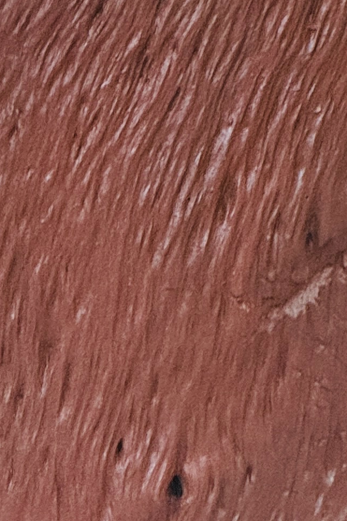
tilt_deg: -7.8
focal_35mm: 519
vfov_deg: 4.0
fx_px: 7509
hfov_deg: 2.6
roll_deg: -1.1
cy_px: 426
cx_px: 216
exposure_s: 1/83
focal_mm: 15.66
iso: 500
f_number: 2.8
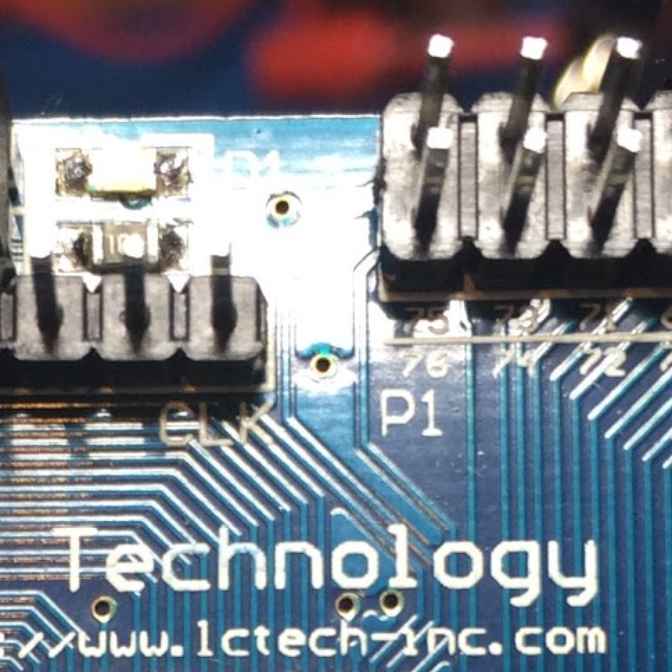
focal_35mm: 112
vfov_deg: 14.7
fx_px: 2460
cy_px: 927
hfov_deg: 15.5
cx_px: 161
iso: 50
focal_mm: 4.12
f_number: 2.2
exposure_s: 1/30
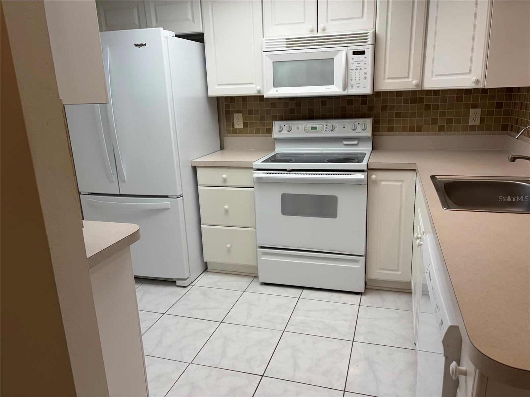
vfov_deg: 53.1
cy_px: 198
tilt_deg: -14.5
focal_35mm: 26
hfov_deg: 67.3
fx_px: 398
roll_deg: +2.4
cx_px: 265
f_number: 1.6
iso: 50
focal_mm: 5.96
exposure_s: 1/120
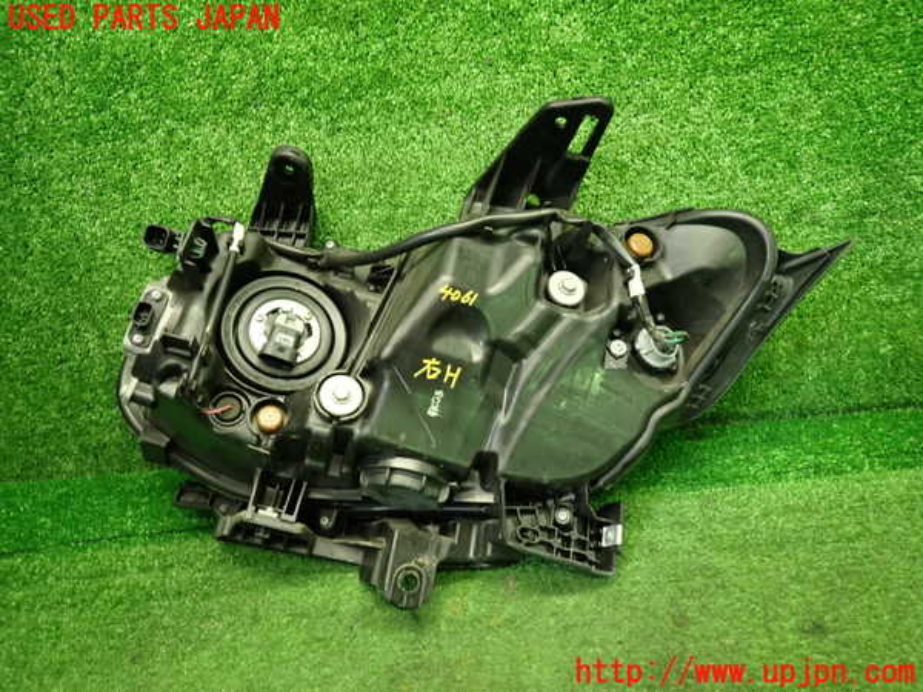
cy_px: 346
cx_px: 462
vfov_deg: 54.9
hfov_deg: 69.4
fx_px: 667
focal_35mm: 25
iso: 250
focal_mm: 4.5
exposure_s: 1/30
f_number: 2
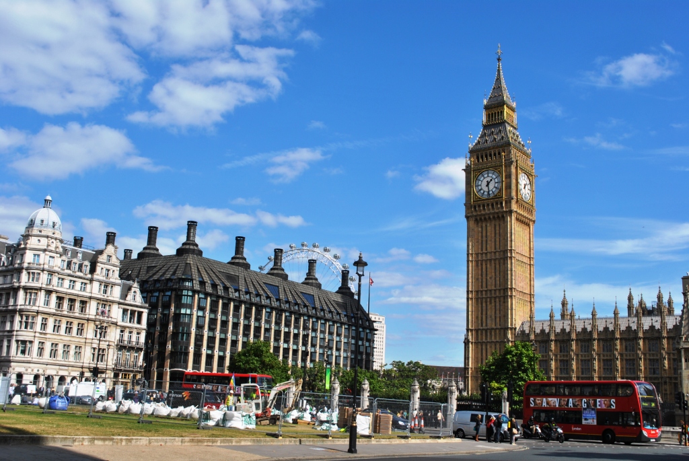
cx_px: 344
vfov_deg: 34.3
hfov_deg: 49.5
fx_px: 747
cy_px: 230
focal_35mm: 39
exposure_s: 1/320
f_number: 9
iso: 100
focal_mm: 26
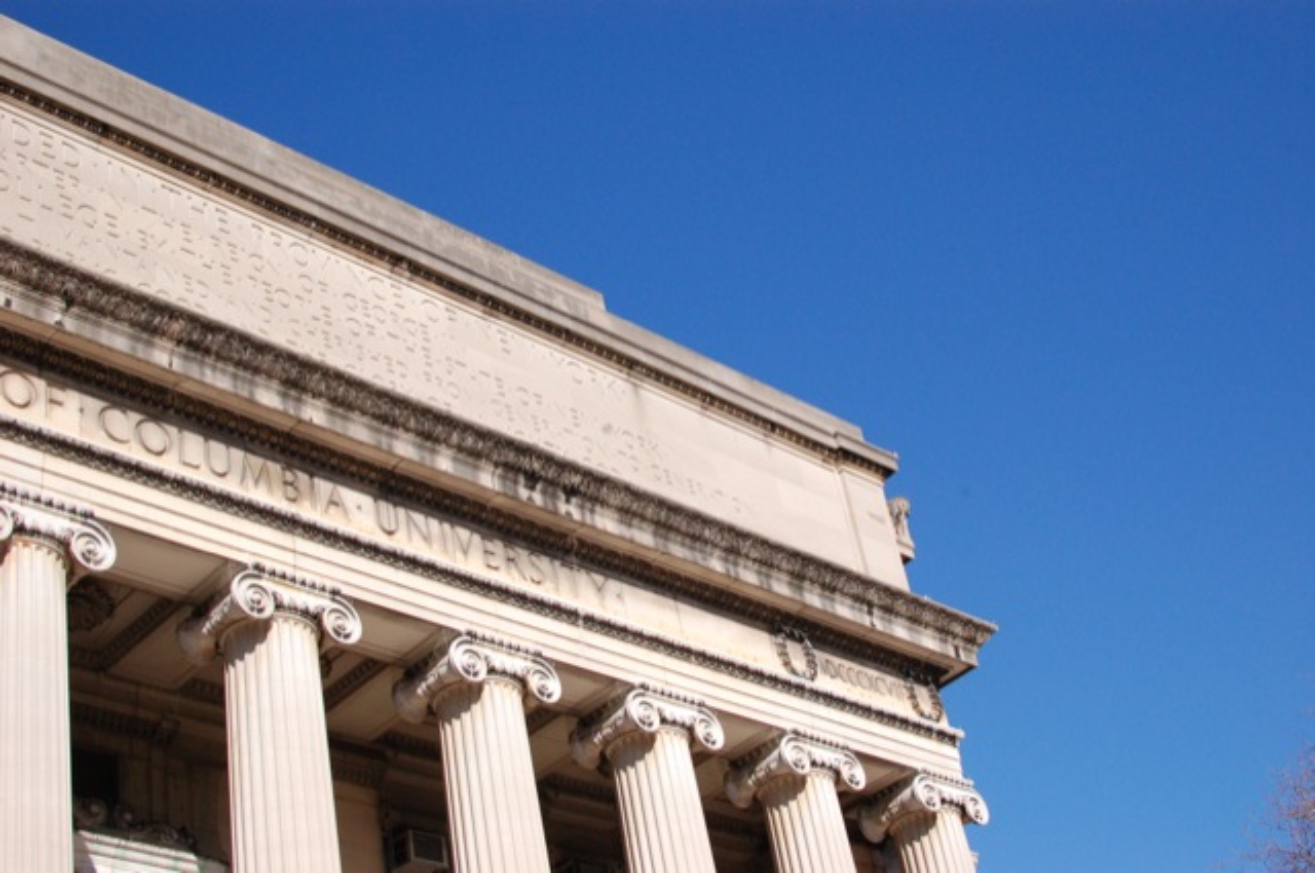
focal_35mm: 52
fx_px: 1915
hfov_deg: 37.9
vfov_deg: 25.7
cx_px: 658
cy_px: 436
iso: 800
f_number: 13
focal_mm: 35
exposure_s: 1/640
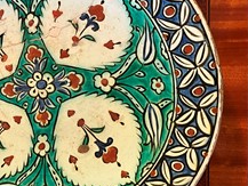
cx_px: 46
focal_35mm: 48
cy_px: 80
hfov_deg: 38.0
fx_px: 344
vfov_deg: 30.3
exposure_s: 1/50
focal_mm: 5.1
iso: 400
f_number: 1.6
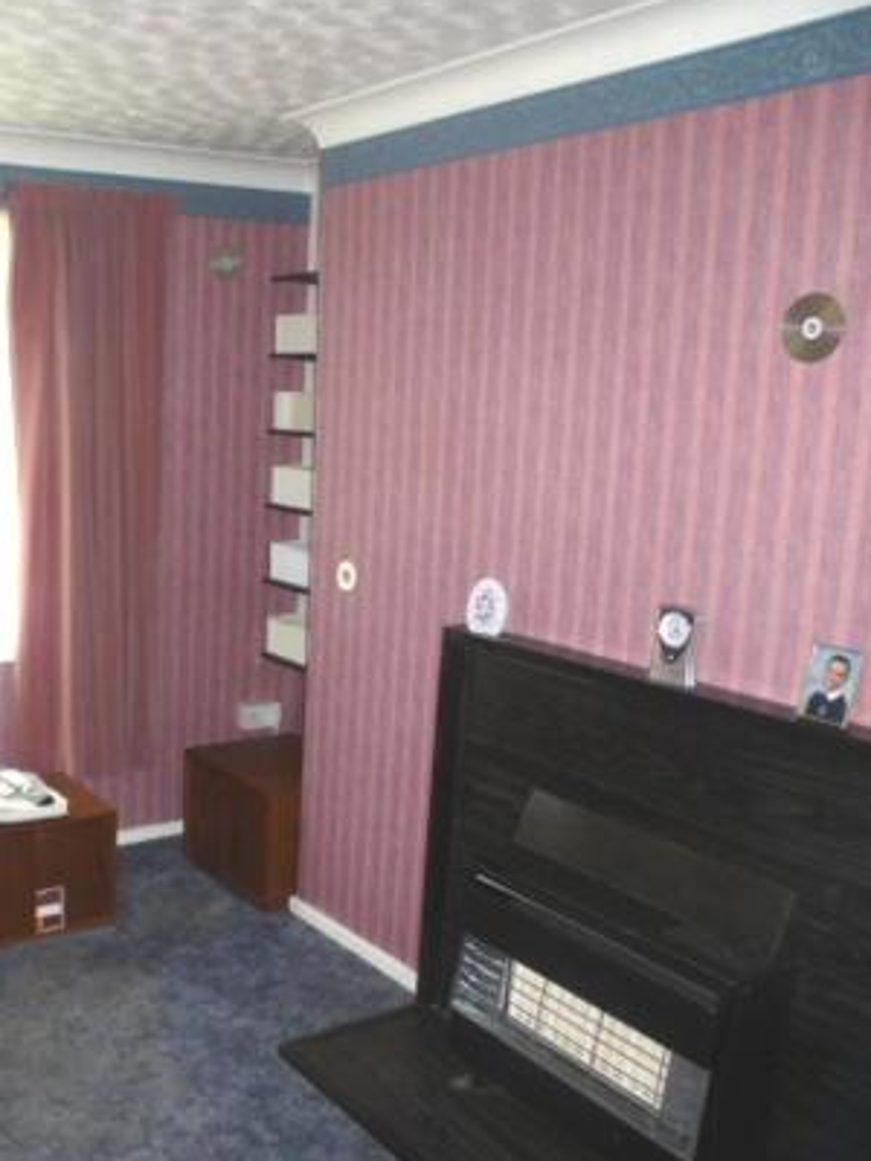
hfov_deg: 38.8
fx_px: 1174
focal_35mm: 35
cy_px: 617
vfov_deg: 52.6
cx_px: 150
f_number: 3.3
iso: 160
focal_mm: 4.3
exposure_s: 1/60
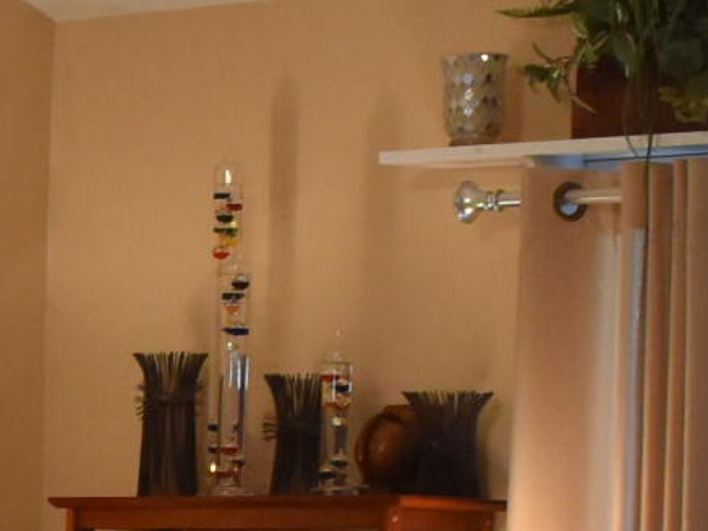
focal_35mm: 198
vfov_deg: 7.3
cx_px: -514
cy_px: 947
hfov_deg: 9.6
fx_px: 4051
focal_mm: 20
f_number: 3.8
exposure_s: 1/125
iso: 1250
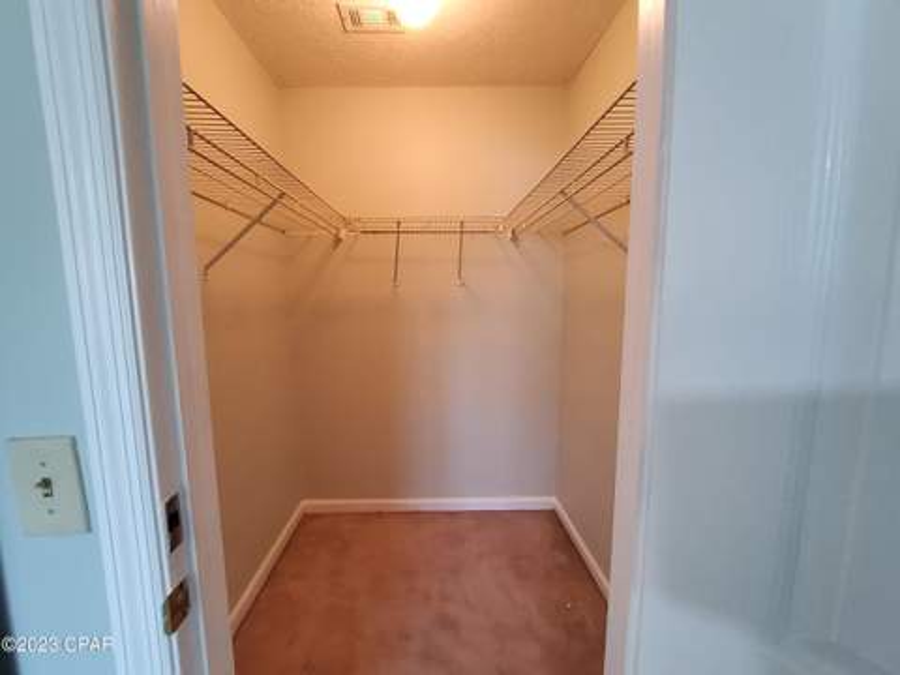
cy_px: 338
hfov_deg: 106.2
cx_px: 450
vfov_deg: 89.9
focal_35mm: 13
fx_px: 338
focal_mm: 1.13
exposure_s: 1/33
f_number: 2.2
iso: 500
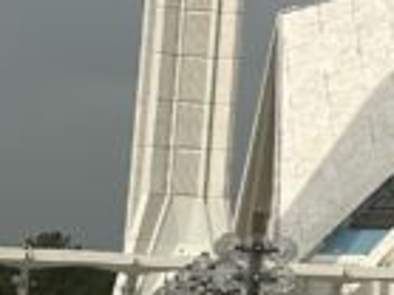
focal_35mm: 177
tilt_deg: +10.0
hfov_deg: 10.9
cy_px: 0
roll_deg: -2.8
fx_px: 2013
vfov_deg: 8.3
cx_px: 519
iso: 80
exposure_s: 1/12048
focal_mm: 6.86
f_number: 1.78
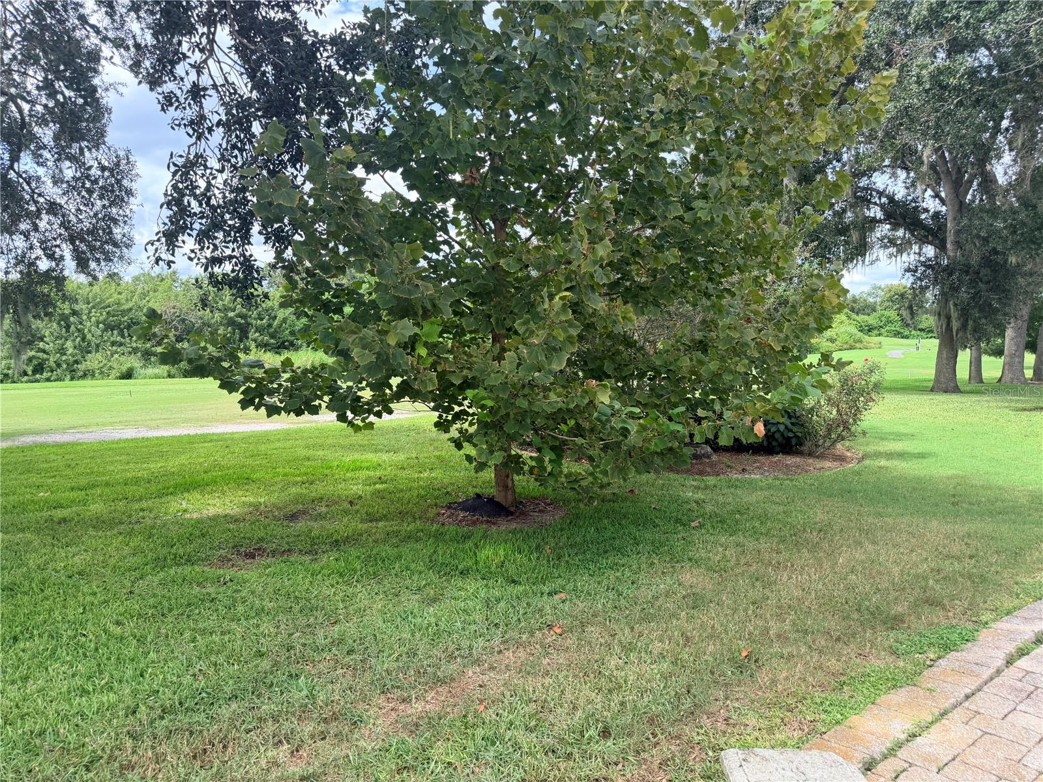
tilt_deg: -5.2
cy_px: 391
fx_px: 723
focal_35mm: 24
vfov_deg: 56.8
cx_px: 522
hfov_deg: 71.6
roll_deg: -1.0
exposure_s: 1/1385
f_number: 1.78
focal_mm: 6.76
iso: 100
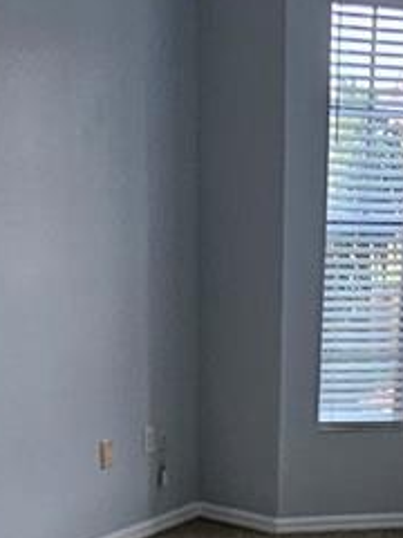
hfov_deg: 21.8
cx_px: 403
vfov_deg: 28.1
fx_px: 1009
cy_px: 529
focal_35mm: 65
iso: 64
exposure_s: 1/60
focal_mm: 1.7
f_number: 2.2
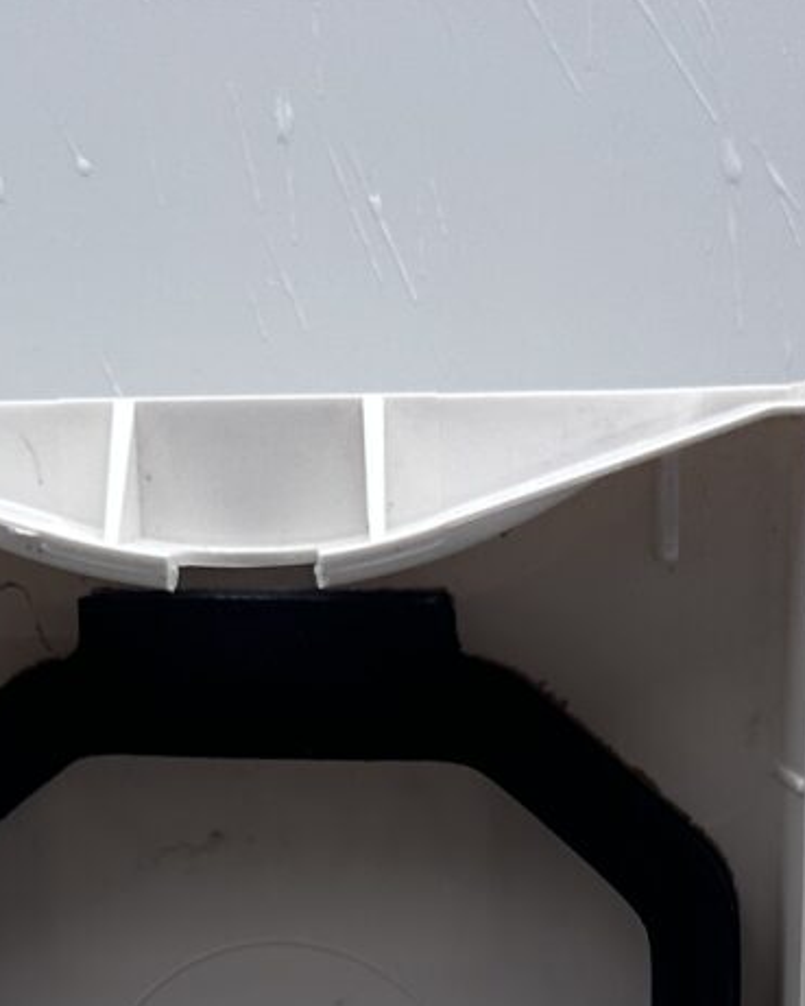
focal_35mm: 104
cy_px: 1661
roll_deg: +1.6
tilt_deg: -4.2
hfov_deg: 14.8
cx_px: 539
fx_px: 3096
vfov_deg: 16.3
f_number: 1.78
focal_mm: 6.86
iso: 80
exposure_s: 1/1050
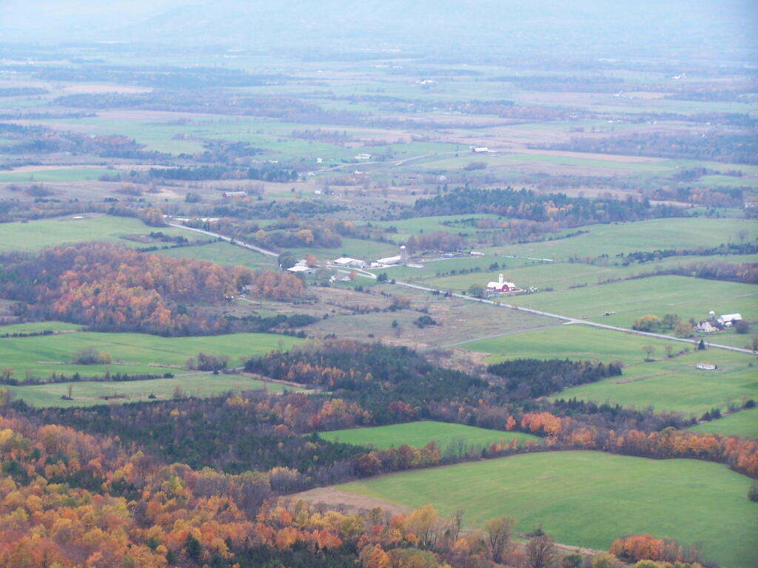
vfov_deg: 14.1
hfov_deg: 18.7
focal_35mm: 105
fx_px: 2299
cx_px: 379
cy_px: 284
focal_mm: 17.5
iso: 80
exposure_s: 1/320
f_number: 3.2
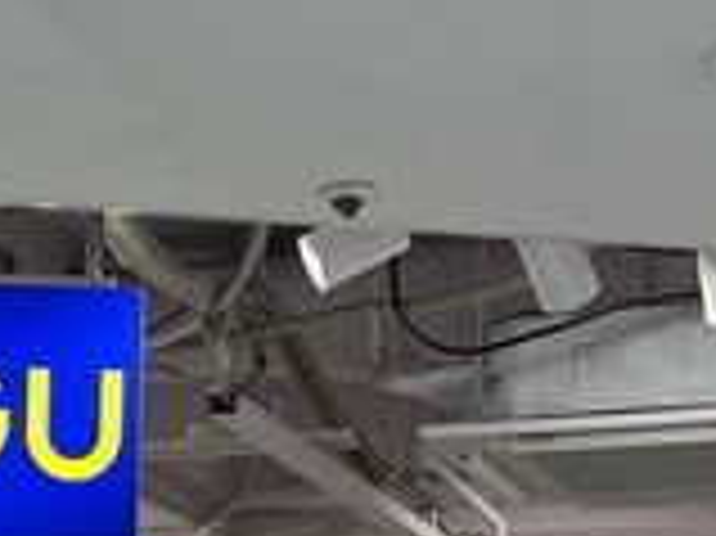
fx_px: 2294
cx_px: -221
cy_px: 847
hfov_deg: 16.7
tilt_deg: +0.2
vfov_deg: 12.5
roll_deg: -1.6
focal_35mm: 111
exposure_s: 1/100
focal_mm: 5.1
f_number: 1.6
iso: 40
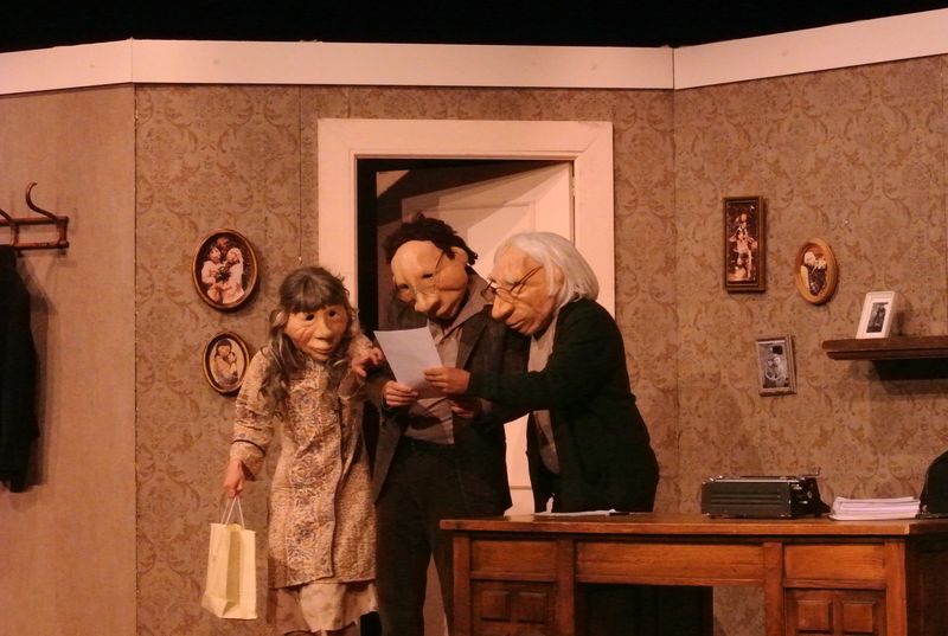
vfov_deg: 13.4
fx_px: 2718
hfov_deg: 19.8
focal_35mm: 103
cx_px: 474
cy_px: 318
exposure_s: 1/125
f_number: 10
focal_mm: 38.5
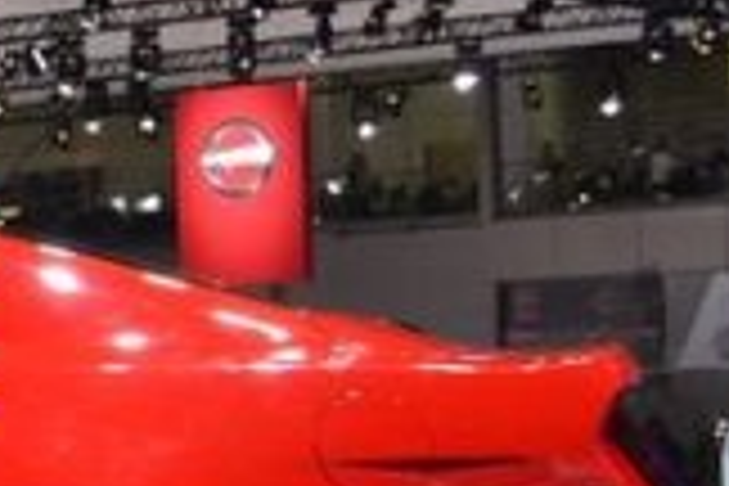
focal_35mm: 178
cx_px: -788
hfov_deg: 10.5
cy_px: 421
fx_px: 3604
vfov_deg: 7.7
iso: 400
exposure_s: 1/100
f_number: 5
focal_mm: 24
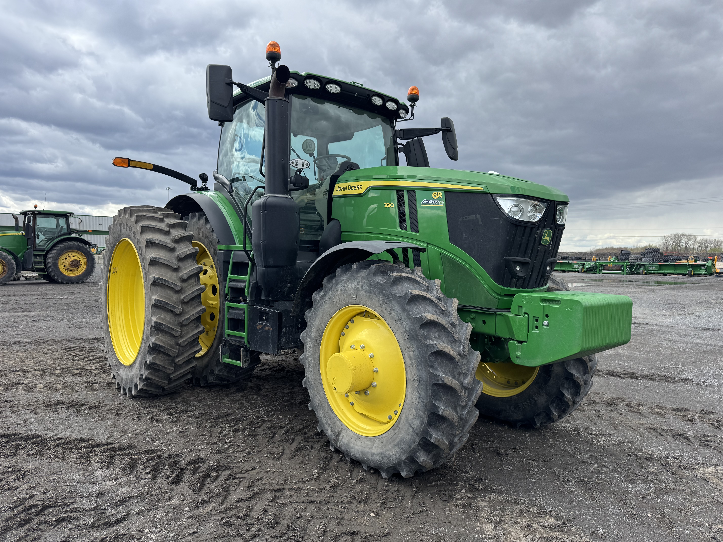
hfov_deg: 71.6
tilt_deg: -2.4
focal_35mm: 24
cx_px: 362
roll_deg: -0.8
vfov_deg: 56.8
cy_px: 271
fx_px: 501
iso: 80
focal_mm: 6.76
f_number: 1.78
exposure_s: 1/2174
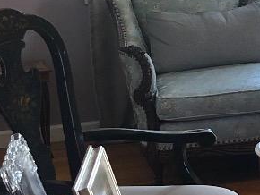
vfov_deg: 10.3
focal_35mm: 144
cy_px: 33
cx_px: 491
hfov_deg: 12.4
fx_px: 1082
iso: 40
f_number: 1.8
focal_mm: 3.99
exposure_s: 1/17
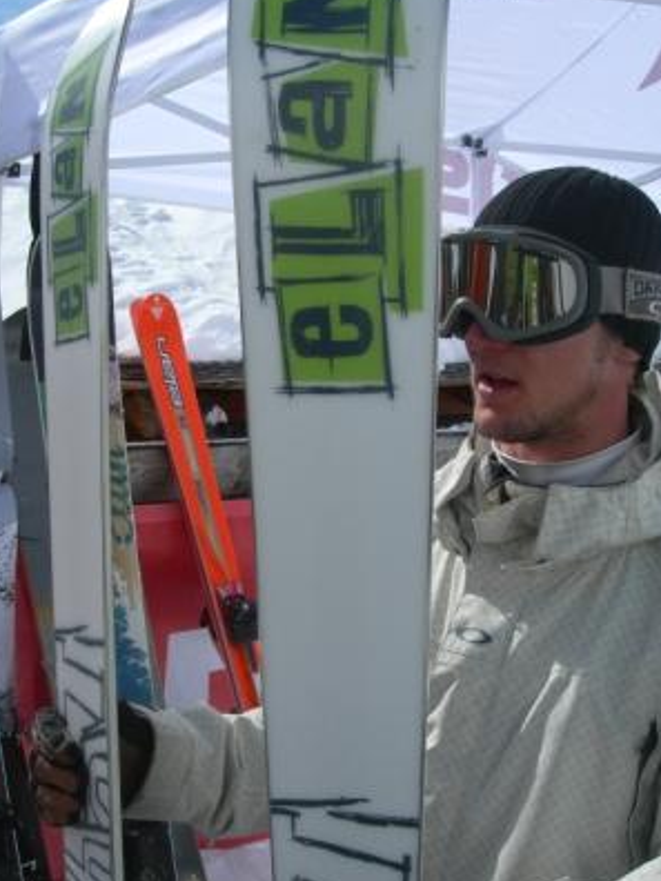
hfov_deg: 33.6
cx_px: 323
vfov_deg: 43.8
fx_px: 1095
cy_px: 465
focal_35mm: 43
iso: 50
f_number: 4.8
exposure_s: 1/810
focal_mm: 7.8
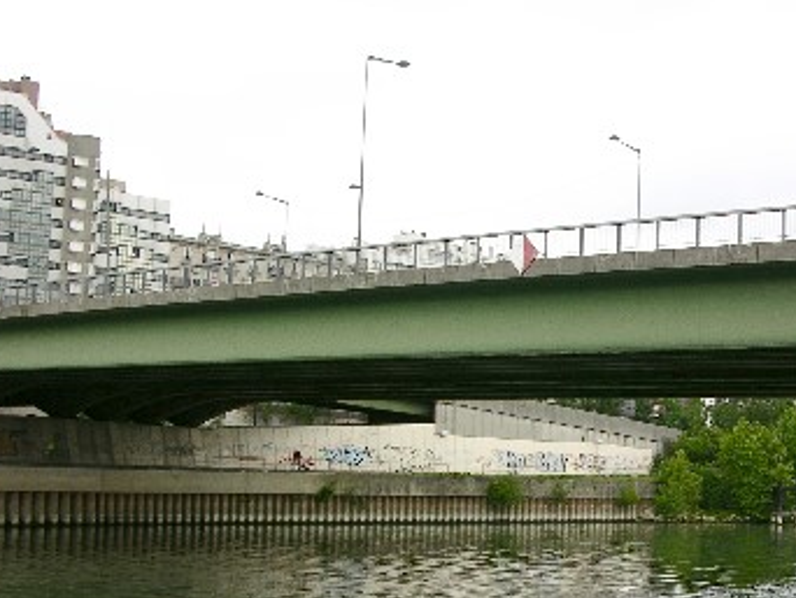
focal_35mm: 60
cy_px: 389
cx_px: 574
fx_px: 1381
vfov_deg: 24.4
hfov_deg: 31.7
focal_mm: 8.9
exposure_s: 1/44.5
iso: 50
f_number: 4.5
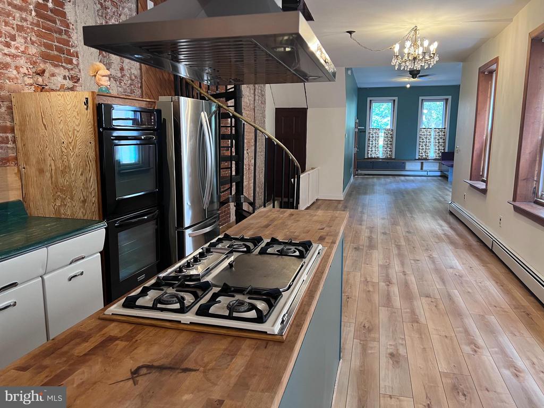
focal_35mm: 26
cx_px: 272
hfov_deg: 67.3
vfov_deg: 53.1
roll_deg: -0.3
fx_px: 409
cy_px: 204
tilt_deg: -9.2
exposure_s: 1/60
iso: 125
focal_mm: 5.7
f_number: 1.5
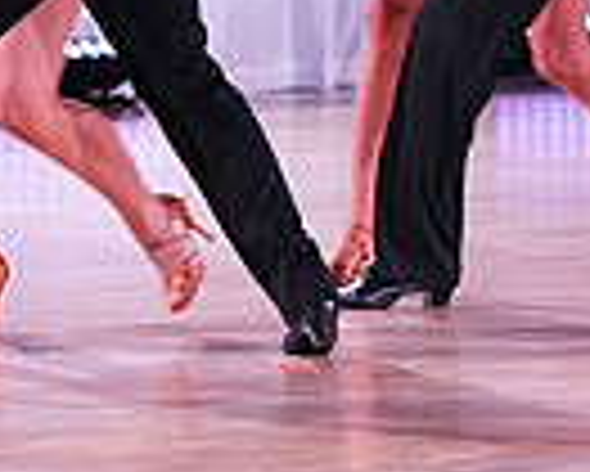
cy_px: -232
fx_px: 9664
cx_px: 1009
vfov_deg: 2.8
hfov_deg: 3.5
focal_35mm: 553
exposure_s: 1/320
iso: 5000
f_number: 4.5
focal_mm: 133
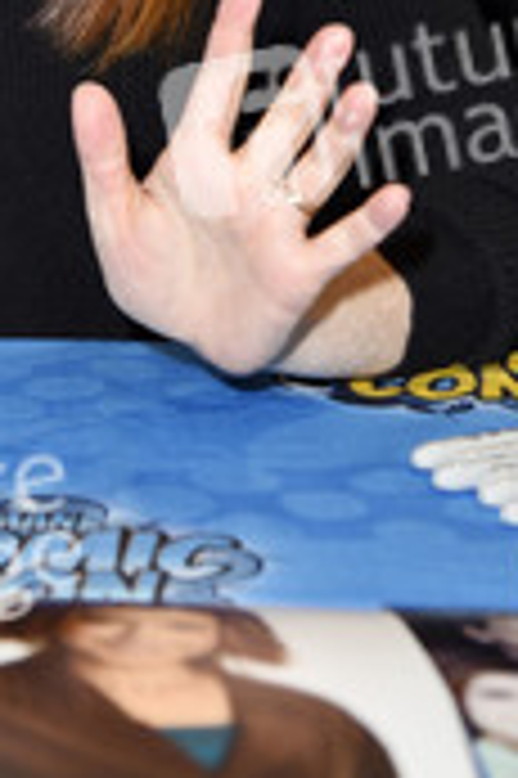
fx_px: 3244
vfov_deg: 13.4
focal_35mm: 150
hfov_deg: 9.1
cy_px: -112
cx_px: -18
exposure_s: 1/160
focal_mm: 65
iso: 400
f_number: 4.5
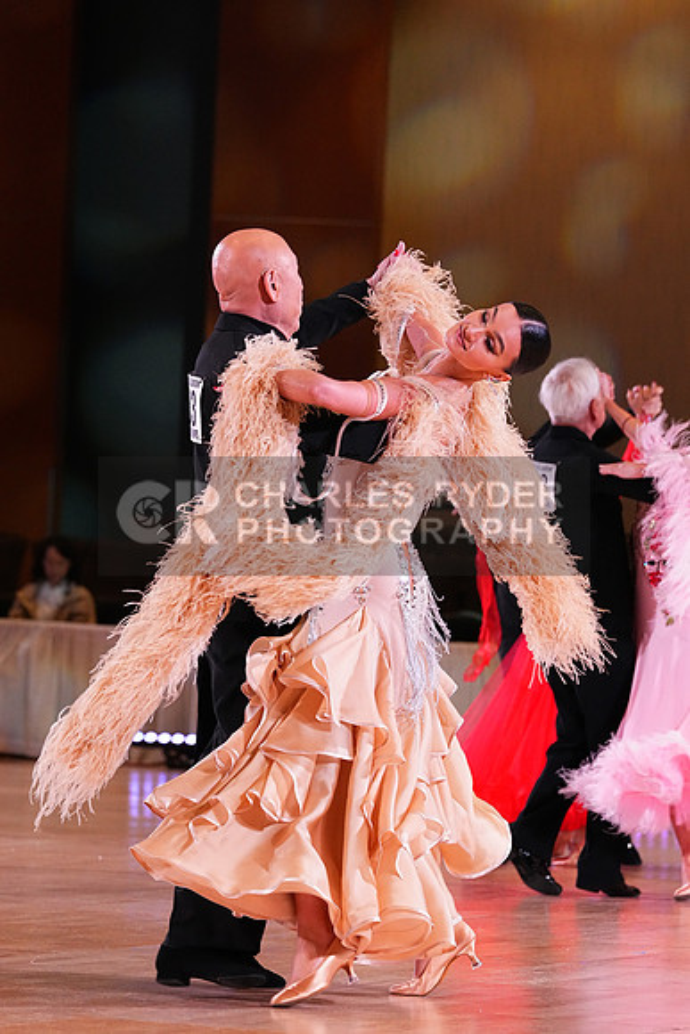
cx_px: 345
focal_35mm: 200
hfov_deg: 6.9
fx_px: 5746
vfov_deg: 10.3
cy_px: 517
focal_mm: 200
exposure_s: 1/320
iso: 6400
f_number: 6.3
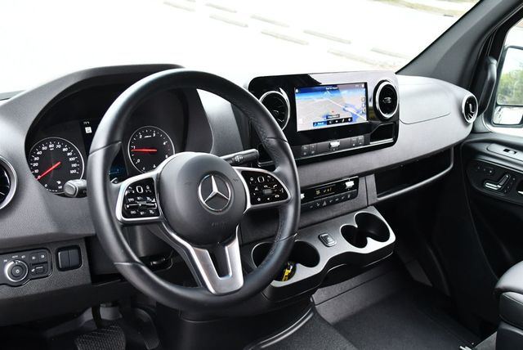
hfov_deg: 53.1
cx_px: 262
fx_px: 523
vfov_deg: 36.9
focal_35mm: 36
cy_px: 175
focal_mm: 18
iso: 800
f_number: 3.5
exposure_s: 1/250
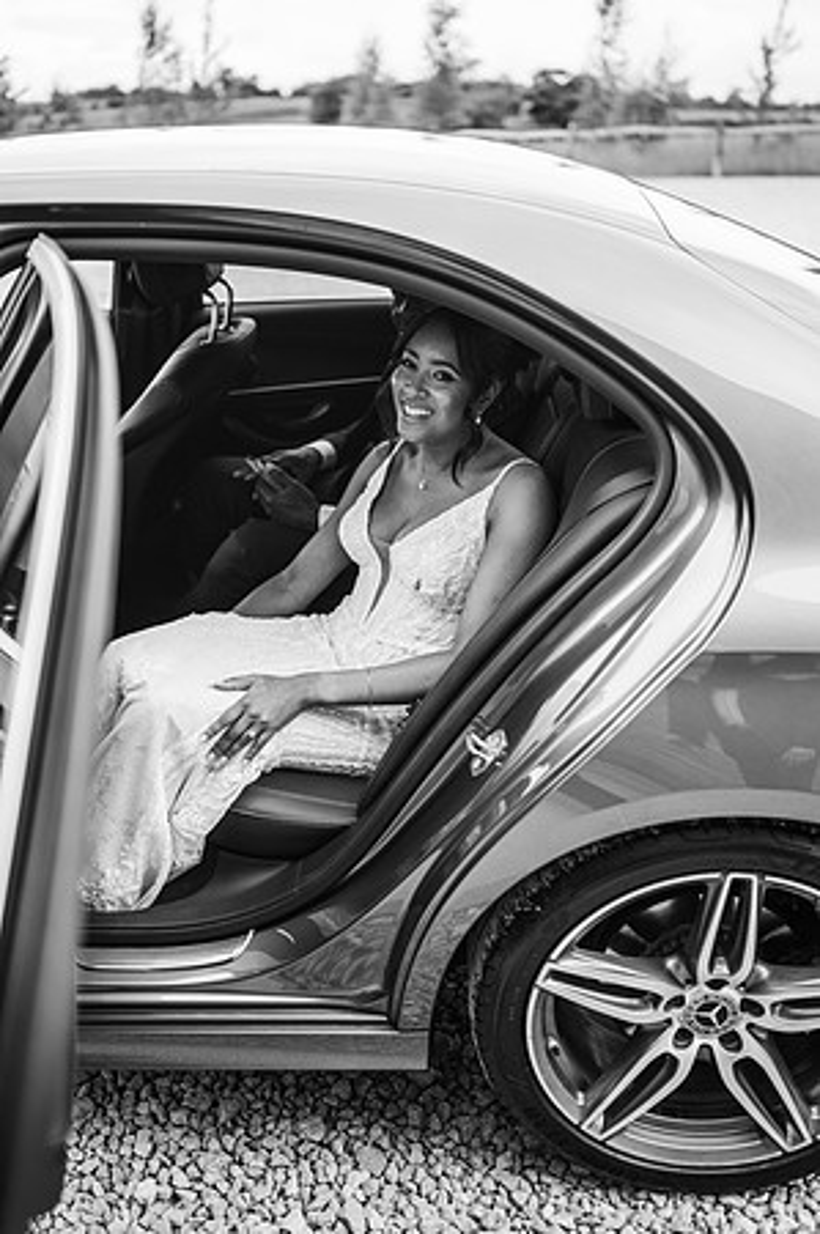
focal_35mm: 35
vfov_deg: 54.5
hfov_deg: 37.8
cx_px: 410
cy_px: 617
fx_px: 1199
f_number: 1.8
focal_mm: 35
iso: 100
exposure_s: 1/1600
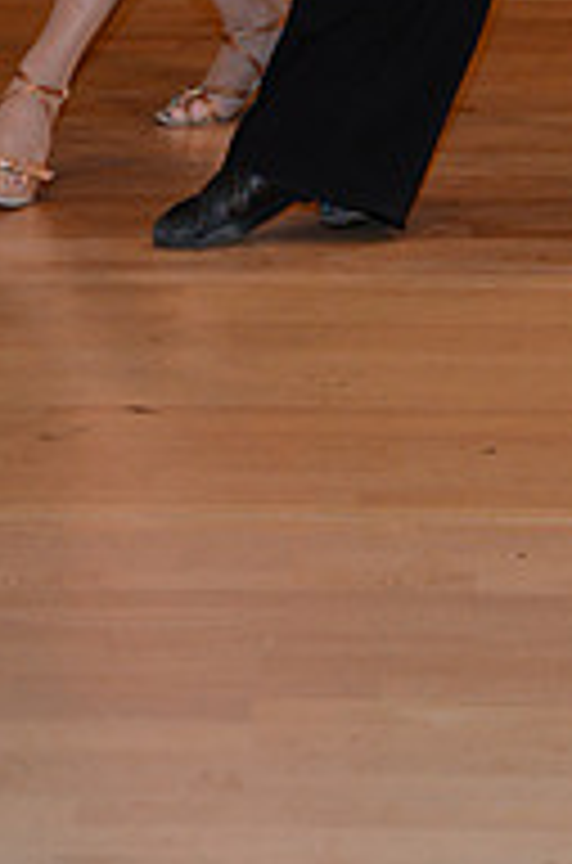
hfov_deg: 6.4
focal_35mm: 212
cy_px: -378
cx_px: 281
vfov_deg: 9.5
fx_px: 5080
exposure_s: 1/200
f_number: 4.5
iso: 2000
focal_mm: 70
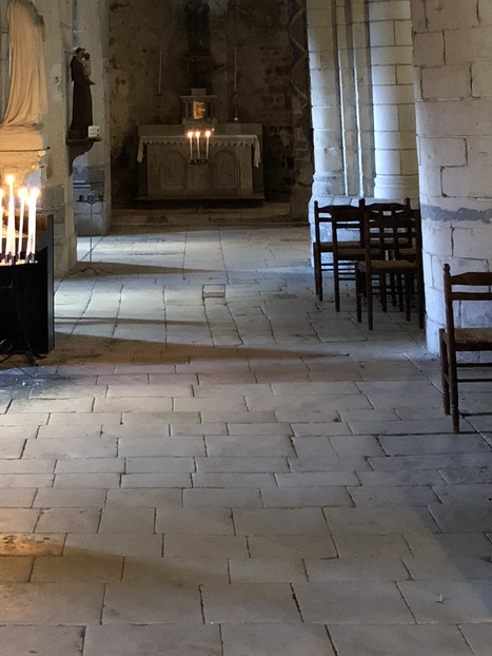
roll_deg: +0.7
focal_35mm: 72
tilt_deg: +5.7
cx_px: 152
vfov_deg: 25.7
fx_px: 1364
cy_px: 2
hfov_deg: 20.4
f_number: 1.8
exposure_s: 1/4
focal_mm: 4
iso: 125
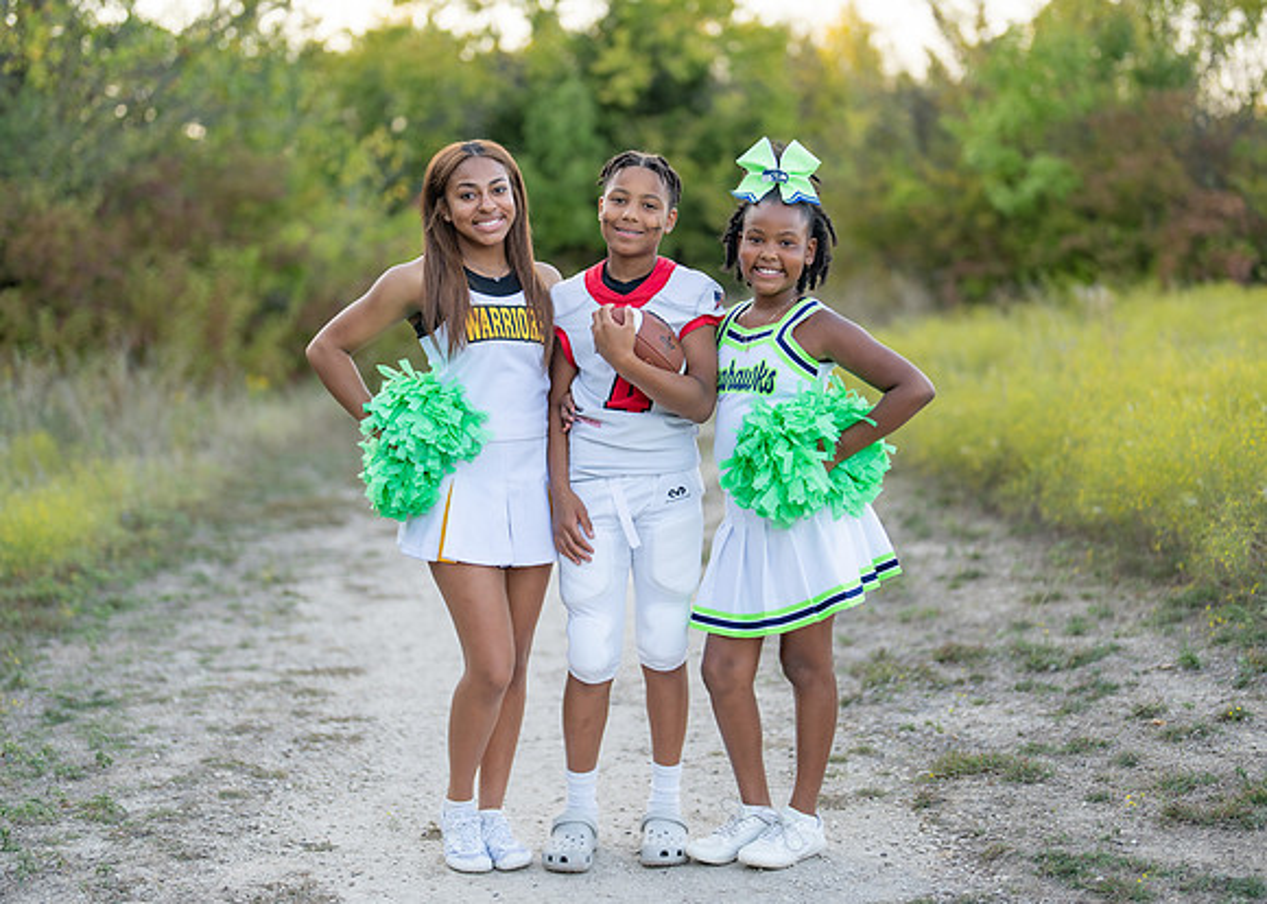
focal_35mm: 60
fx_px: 2152
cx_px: 655
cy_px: 413
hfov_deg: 32.8
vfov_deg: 23.7
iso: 100
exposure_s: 1/800
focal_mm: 50
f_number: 1.2
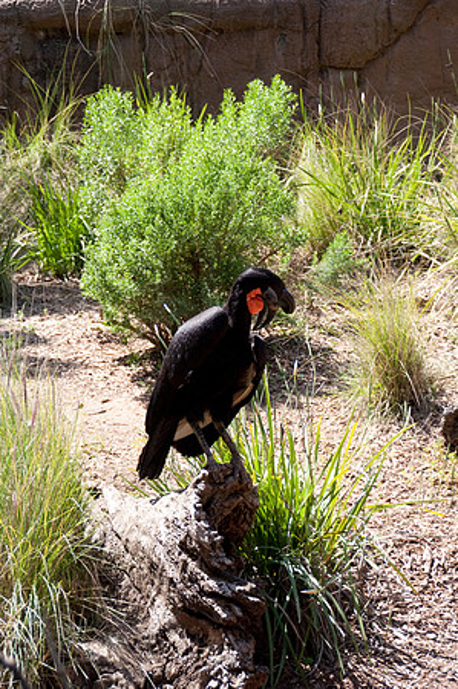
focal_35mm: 108
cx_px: 229
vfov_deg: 18.9
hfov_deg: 12.7
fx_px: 2066
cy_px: 344
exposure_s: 1/1000
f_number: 5.3
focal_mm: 72
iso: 500
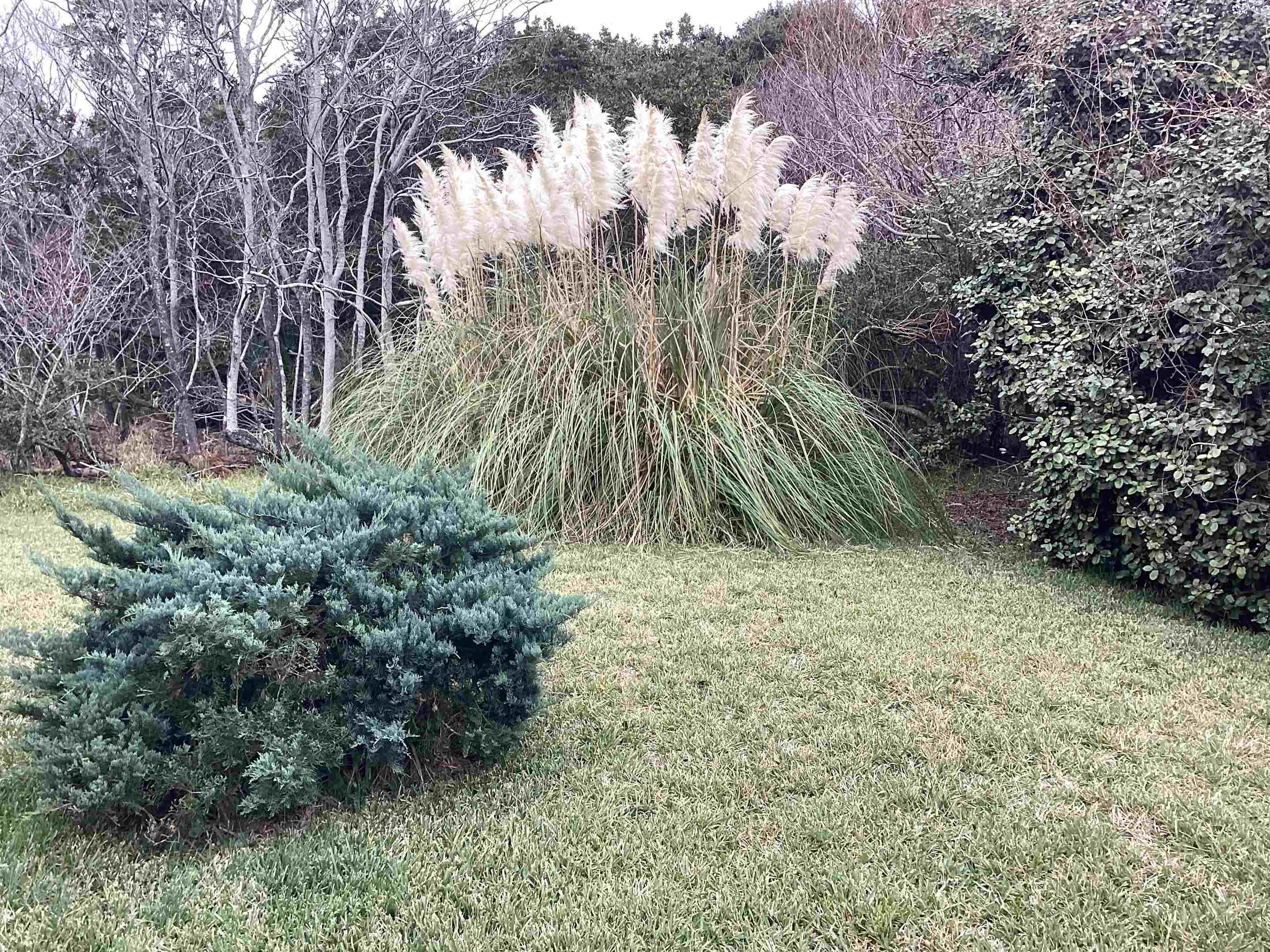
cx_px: 606
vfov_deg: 42.9
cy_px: 480
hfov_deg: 55.3
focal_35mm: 33
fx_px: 1211
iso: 64
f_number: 2.4
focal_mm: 3.3
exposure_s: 1/60
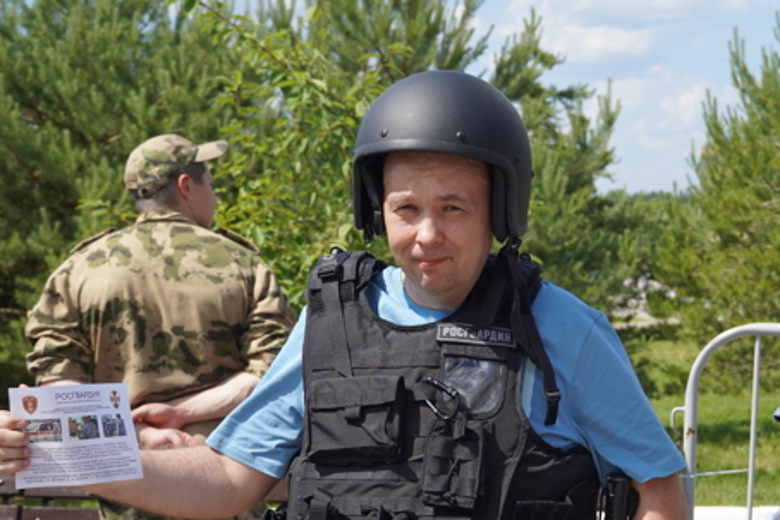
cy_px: 396
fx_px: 1665
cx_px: 557
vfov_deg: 17.7
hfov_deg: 26.1
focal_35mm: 77
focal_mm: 31
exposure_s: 1/500
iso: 100
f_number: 4.5
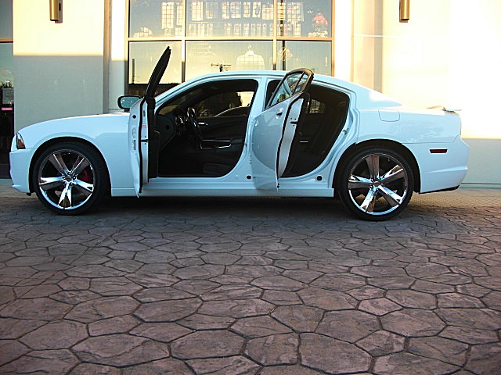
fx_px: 521
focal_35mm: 36
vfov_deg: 39.7
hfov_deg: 51.4
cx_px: 250
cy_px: 188
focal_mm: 6.3
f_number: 2.8
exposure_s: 1/100
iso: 50
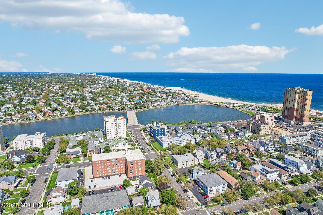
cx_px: 162
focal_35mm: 22
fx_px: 197
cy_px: 108
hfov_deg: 78.6
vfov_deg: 57.2
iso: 130
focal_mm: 8.4
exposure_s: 1/2500
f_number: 2.8
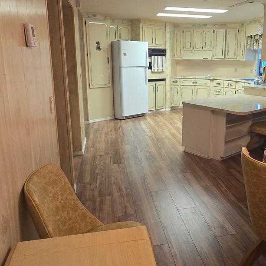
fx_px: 261
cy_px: 118
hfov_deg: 53.3
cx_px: 171
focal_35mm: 30
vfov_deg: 53.9
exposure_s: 1/60
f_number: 2.2
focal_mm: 2.2
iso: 320
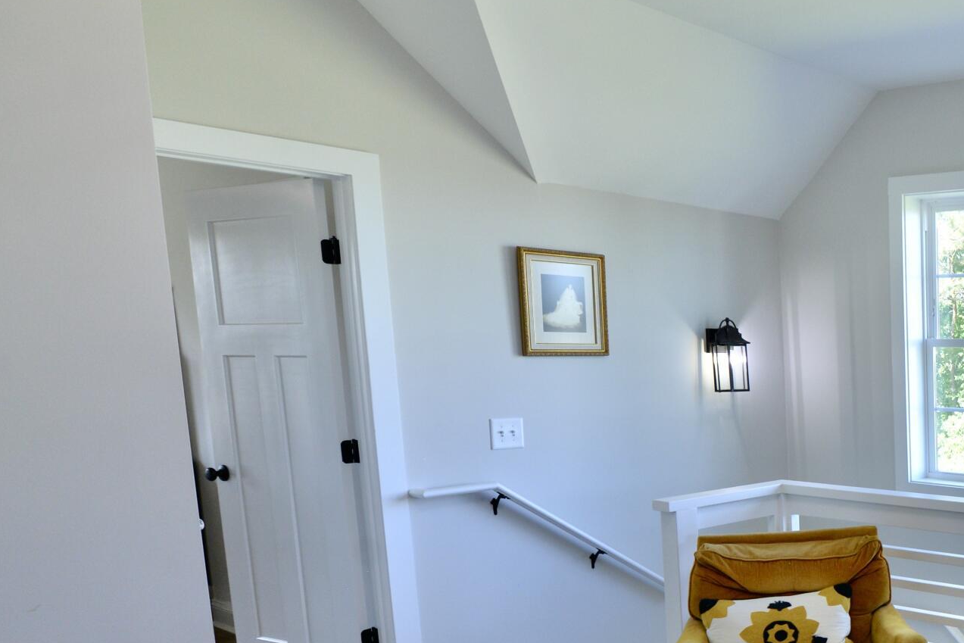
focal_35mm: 33
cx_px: 1121
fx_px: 884
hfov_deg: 41.7
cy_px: 482
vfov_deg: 38.9
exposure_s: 1/125
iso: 800
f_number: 5.6
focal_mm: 14
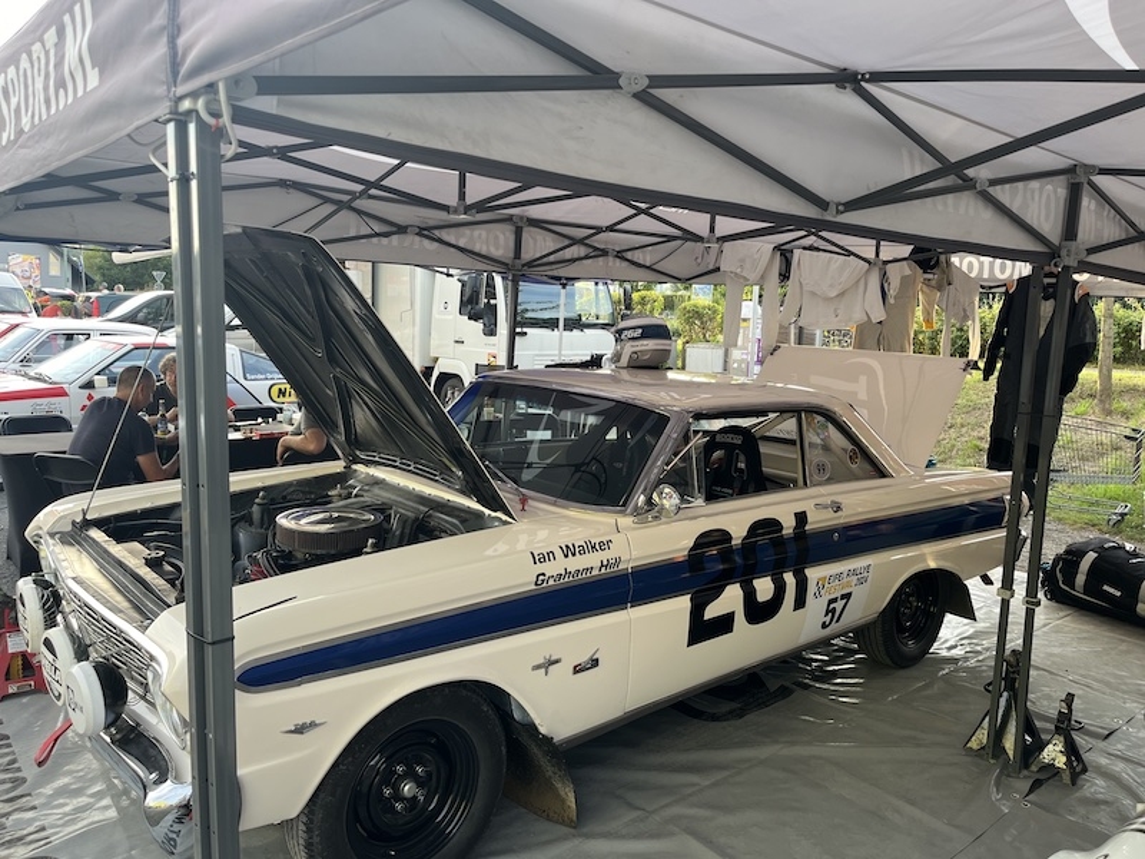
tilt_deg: -4.5
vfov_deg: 53.1
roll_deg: -3.0
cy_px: 430
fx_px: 860
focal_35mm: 26
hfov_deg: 67.3
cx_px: 572
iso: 32
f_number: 1.6
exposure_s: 1/122
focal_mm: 5.1
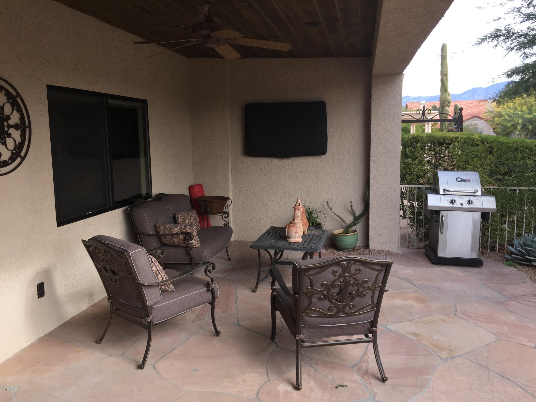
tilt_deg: -8.1
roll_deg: +0.9
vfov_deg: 48.2
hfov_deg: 61.7
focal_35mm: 29
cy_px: 201
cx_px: 268
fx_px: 449
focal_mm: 4.15
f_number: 2.2
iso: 32
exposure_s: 1/356
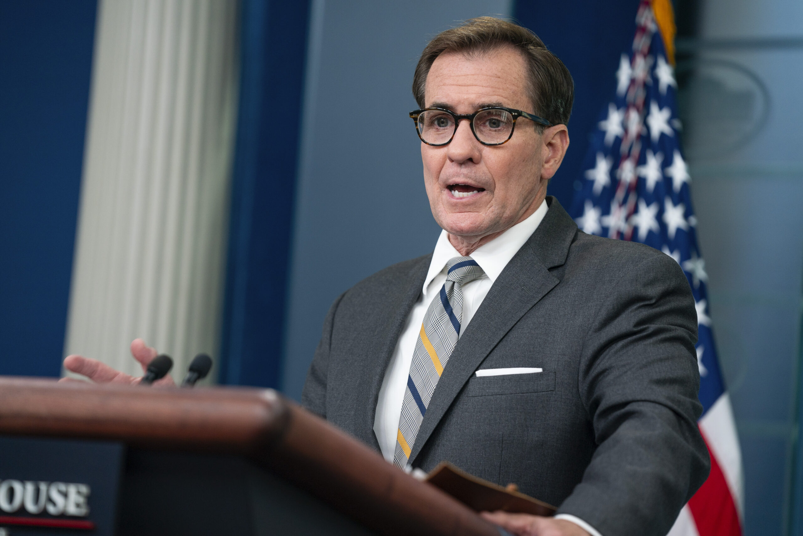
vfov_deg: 6.9
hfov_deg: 10.3
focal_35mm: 200
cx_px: 402
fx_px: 4461
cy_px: 268
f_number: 2.8
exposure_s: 1/250
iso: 500
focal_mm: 200
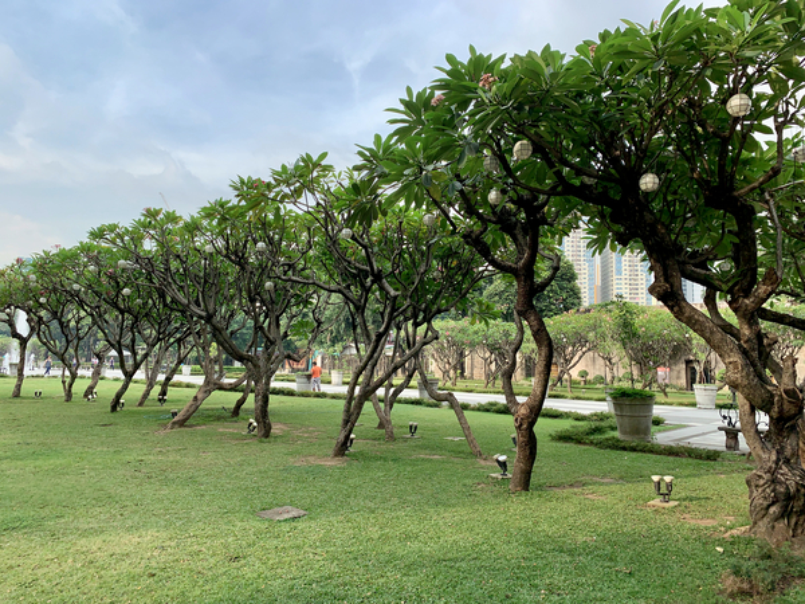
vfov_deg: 53.1
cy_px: 302
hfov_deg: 67.3
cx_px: 402
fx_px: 605
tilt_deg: +6.1
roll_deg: -1.3
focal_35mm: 26
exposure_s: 1/616
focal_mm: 4.25
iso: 25
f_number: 1.8
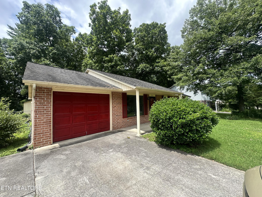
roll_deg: +1.7
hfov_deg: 102.1
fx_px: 106
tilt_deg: +3.2
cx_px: 131
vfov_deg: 85.7
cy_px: 98
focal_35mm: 14
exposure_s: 1/818
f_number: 2.2
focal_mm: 2.22
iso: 40
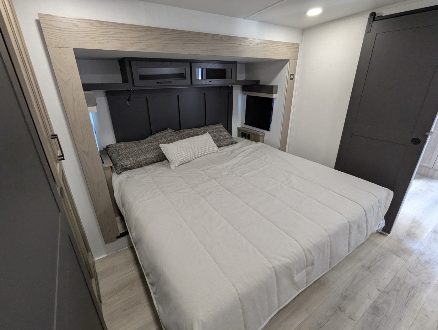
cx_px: 219
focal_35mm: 16
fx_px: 203
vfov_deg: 78.2
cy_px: 165
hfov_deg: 94.4
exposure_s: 1/46
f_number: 2.2
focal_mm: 2.35
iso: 319
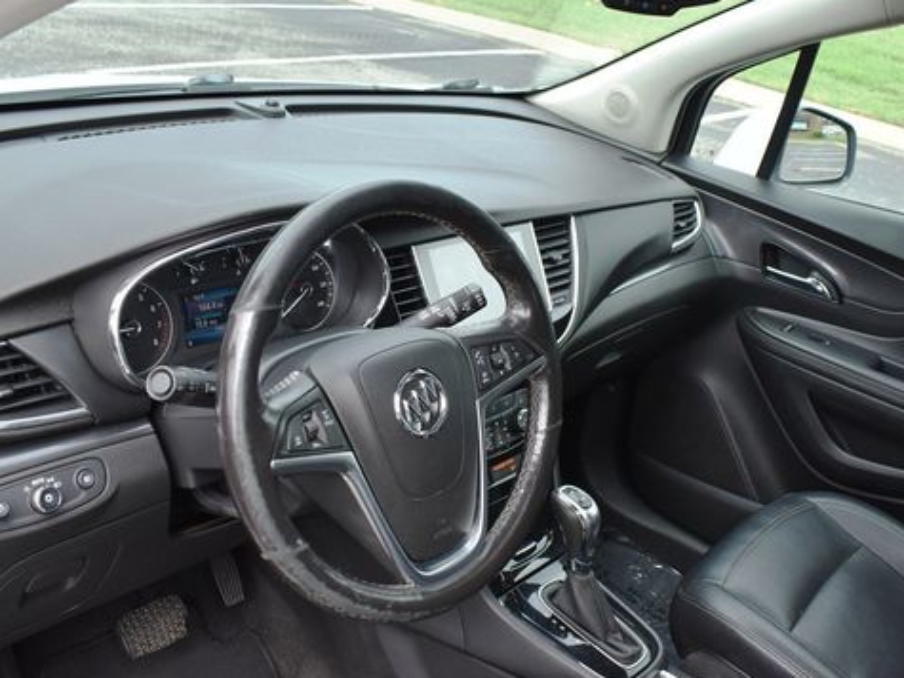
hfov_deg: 52.5
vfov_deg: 40.6
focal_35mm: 35
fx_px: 914
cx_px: 516
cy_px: 298
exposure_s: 1/250
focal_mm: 18
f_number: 5.6
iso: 400
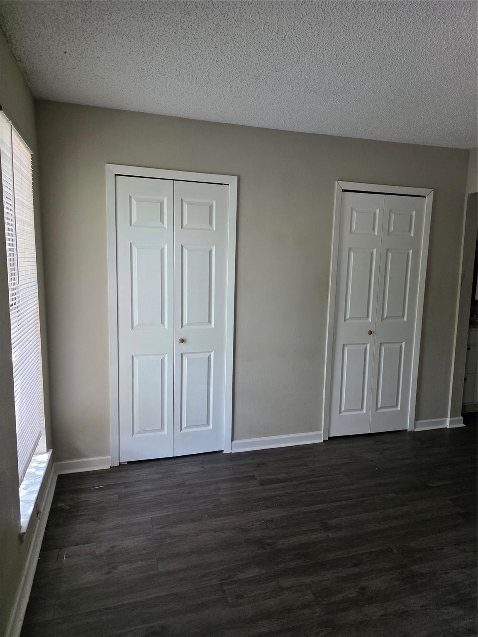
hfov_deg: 58.9
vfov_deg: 73.9
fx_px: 423
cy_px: 318
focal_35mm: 23
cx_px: 239
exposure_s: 1/120
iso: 320
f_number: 1.7
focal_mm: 6.3
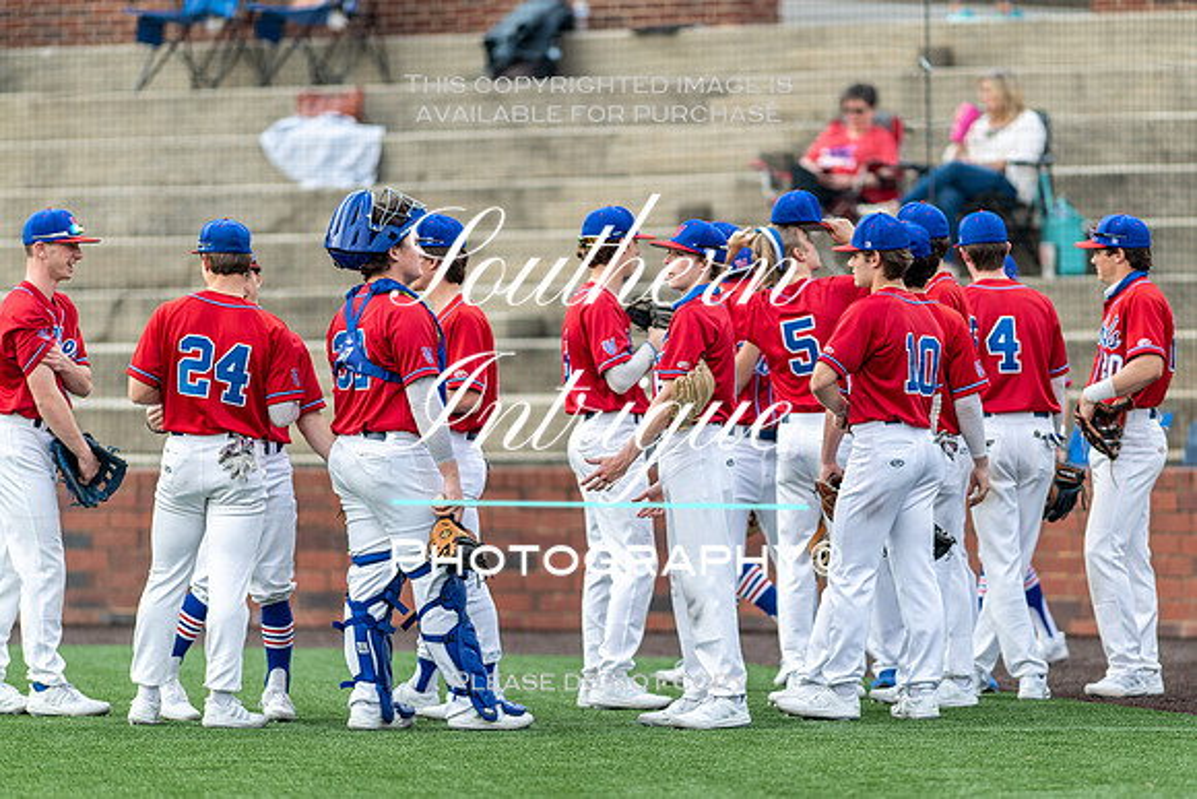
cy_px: 401
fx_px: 11980
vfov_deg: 3.8
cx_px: 715
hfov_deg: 5.7
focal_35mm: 360
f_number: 2.8
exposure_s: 1/800
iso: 320
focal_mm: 300
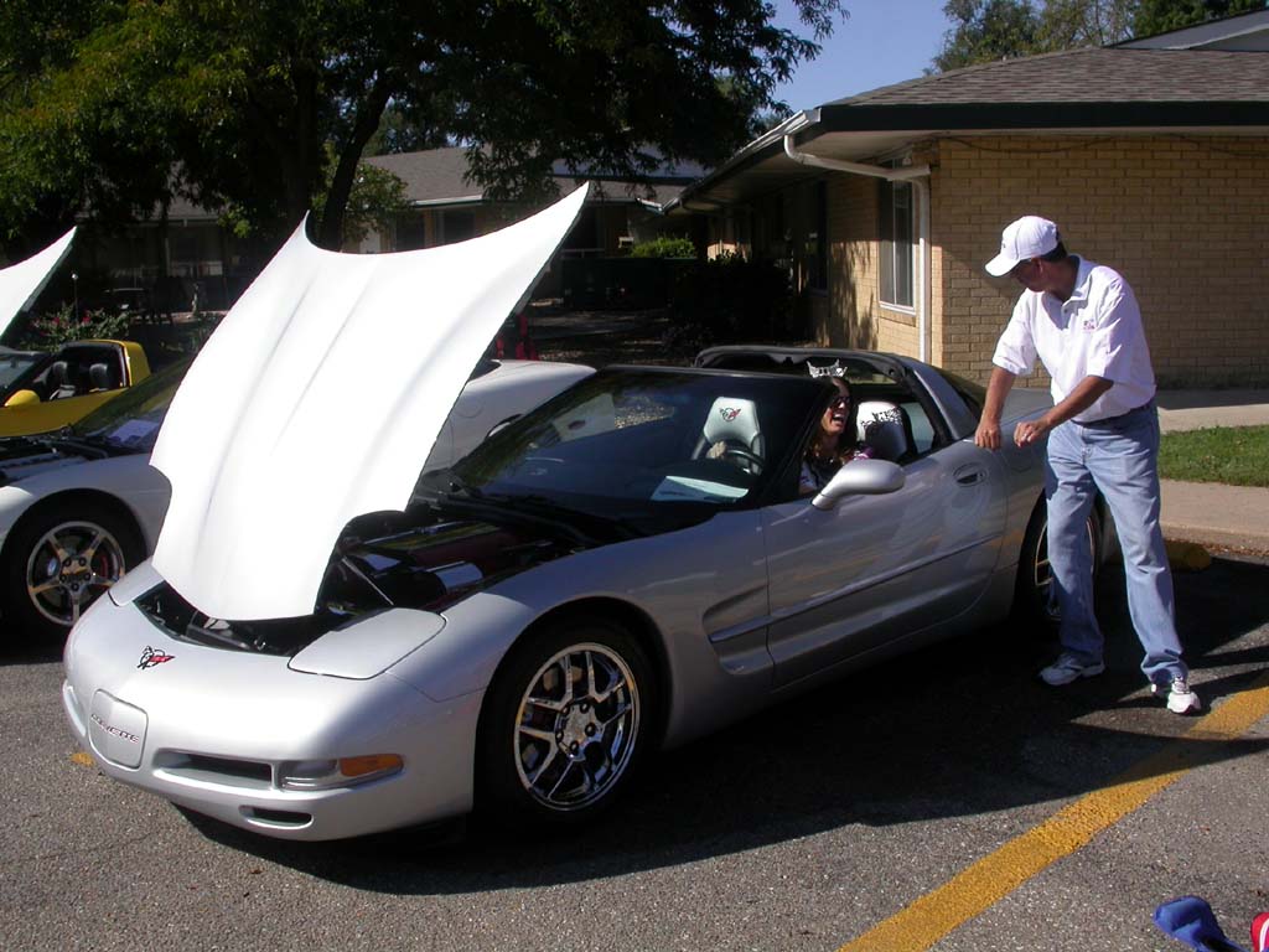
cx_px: 634
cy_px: 476
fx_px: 1393
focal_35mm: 38
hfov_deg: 49.0
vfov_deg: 37.7
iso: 100
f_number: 7.5
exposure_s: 1/435
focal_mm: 7.85
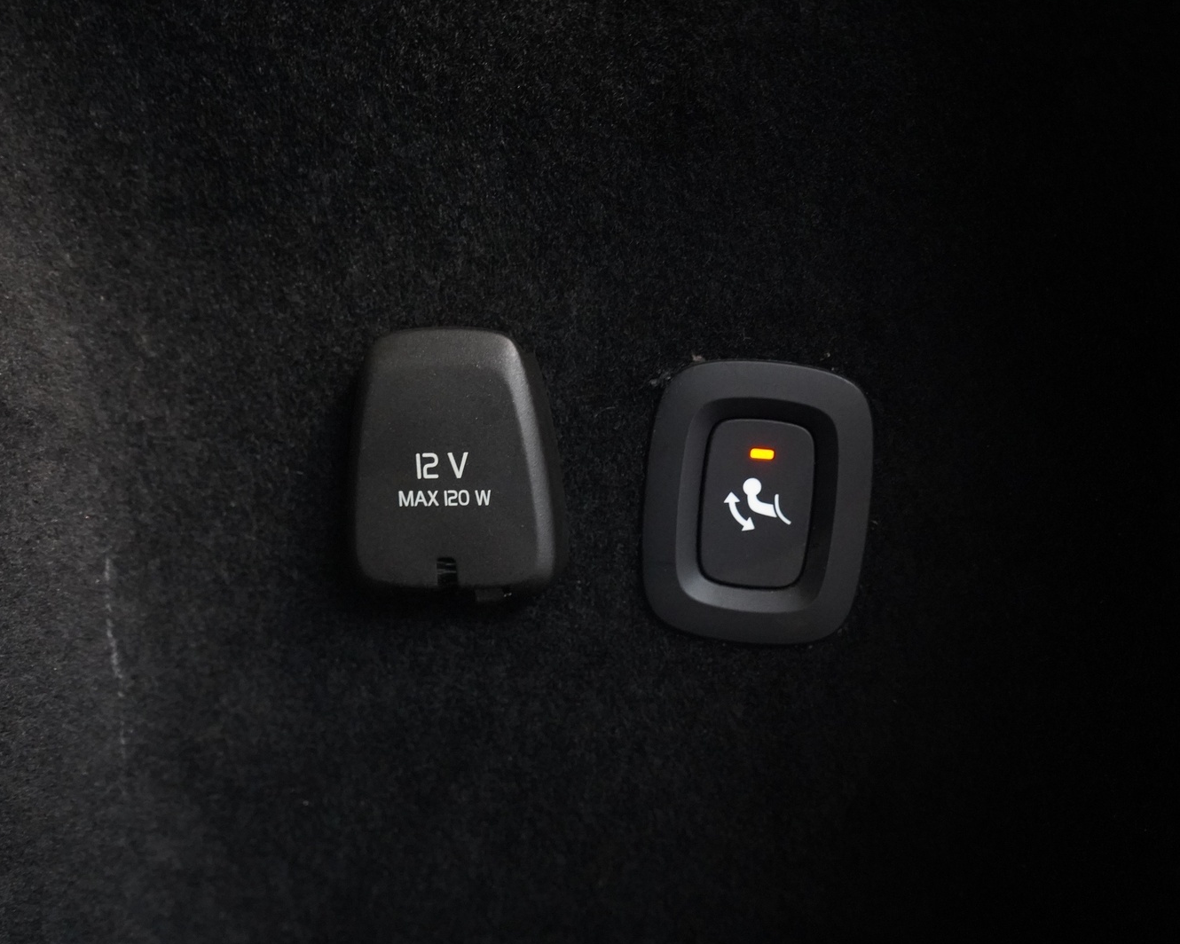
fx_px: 1118
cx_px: 629
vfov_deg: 45.8
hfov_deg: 55.6
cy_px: 476
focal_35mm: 32
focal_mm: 28
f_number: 5
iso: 12800
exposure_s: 1/60
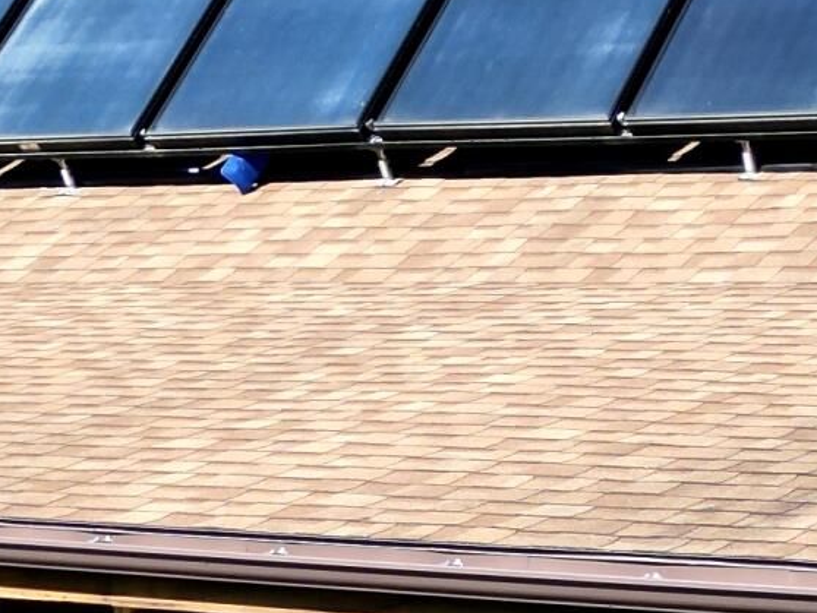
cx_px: 592
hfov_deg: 15.2
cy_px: 1068
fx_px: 3046
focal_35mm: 129
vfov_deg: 10.8
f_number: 1.7
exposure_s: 1/2000
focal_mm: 6.72
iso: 130
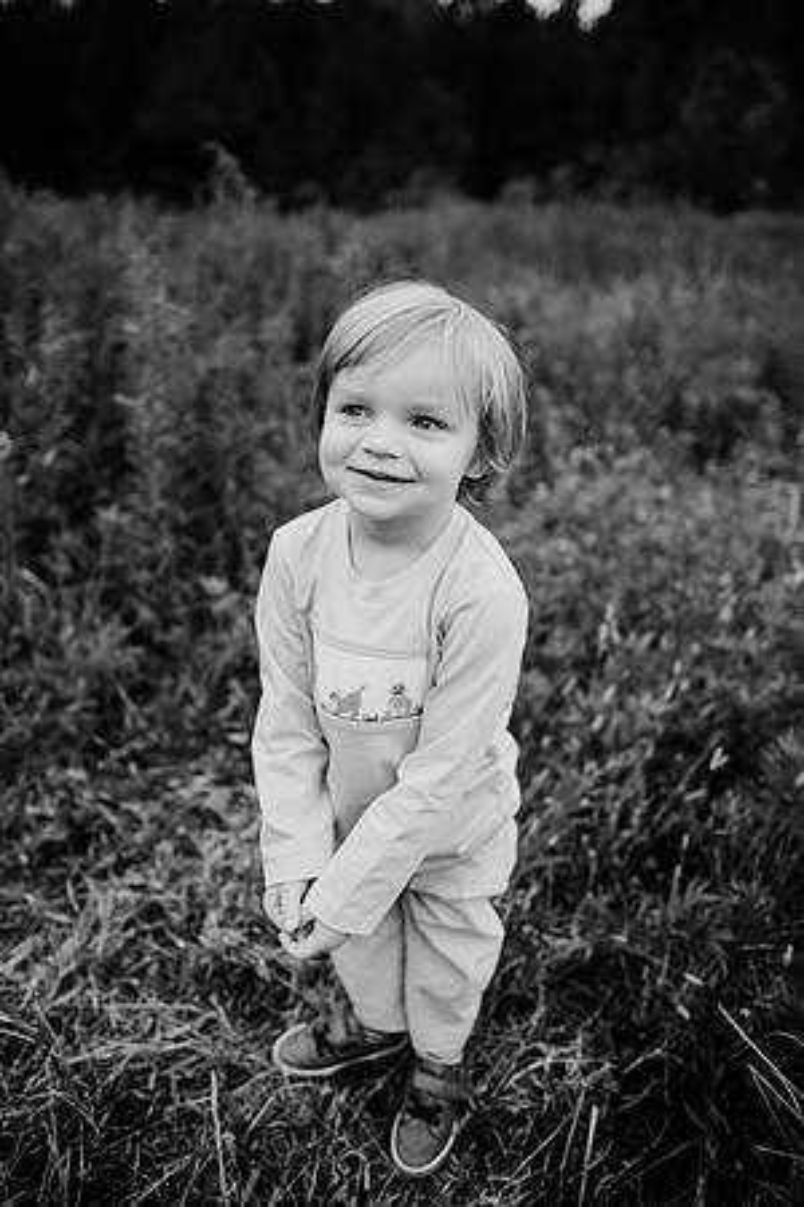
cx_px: 402
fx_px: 804
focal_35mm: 24
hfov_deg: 53.1
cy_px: 604
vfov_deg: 73.7
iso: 125
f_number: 2.2
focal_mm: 24
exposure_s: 1/800
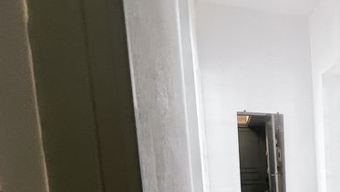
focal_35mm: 38
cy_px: 208
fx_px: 343
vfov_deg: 28.5
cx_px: 422
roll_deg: +0.2
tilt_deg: -8.5
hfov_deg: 37.5
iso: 250
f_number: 1.8
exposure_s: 1/100
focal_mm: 1.57
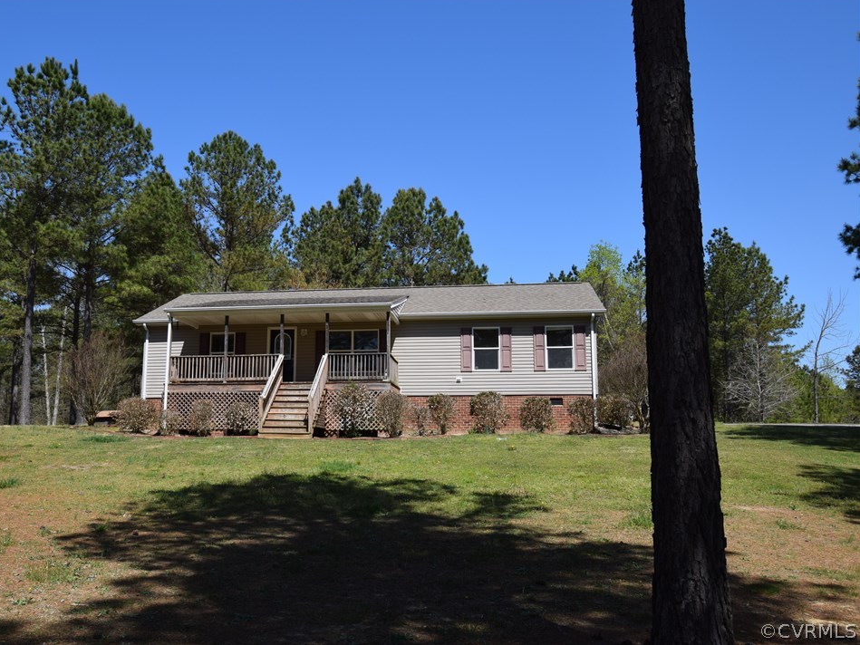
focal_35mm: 33
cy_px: 318
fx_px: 820
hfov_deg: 55.1
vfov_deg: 43.0
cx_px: 369
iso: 200
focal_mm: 20
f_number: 10
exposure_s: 1/400
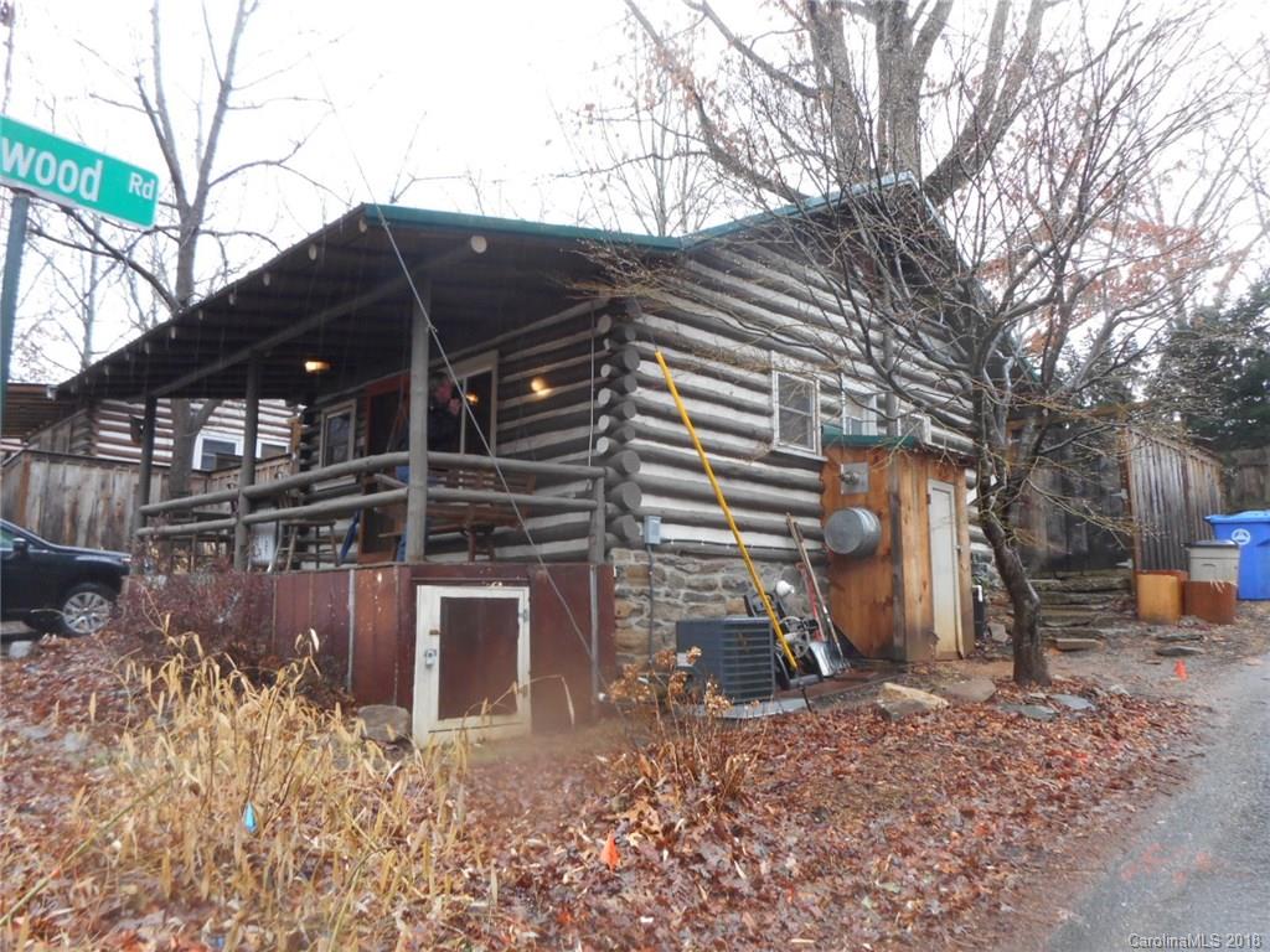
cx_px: 635
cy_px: 476
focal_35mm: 25
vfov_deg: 54.9
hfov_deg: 69.4
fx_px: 917
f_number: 3.7
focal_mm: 4.5
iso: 160
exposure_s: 1/30
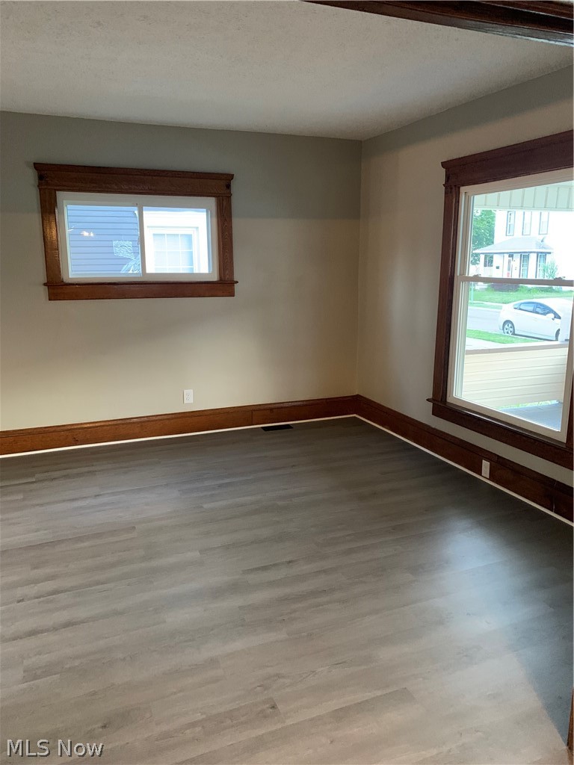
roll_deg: +0.2
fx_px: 575
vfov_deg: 67.3
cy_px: 382
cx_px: 287
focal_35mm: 26
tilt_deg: -10.5
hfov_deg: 53.1
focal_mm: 4.25
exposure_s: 1/30
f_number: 1.8
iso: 400
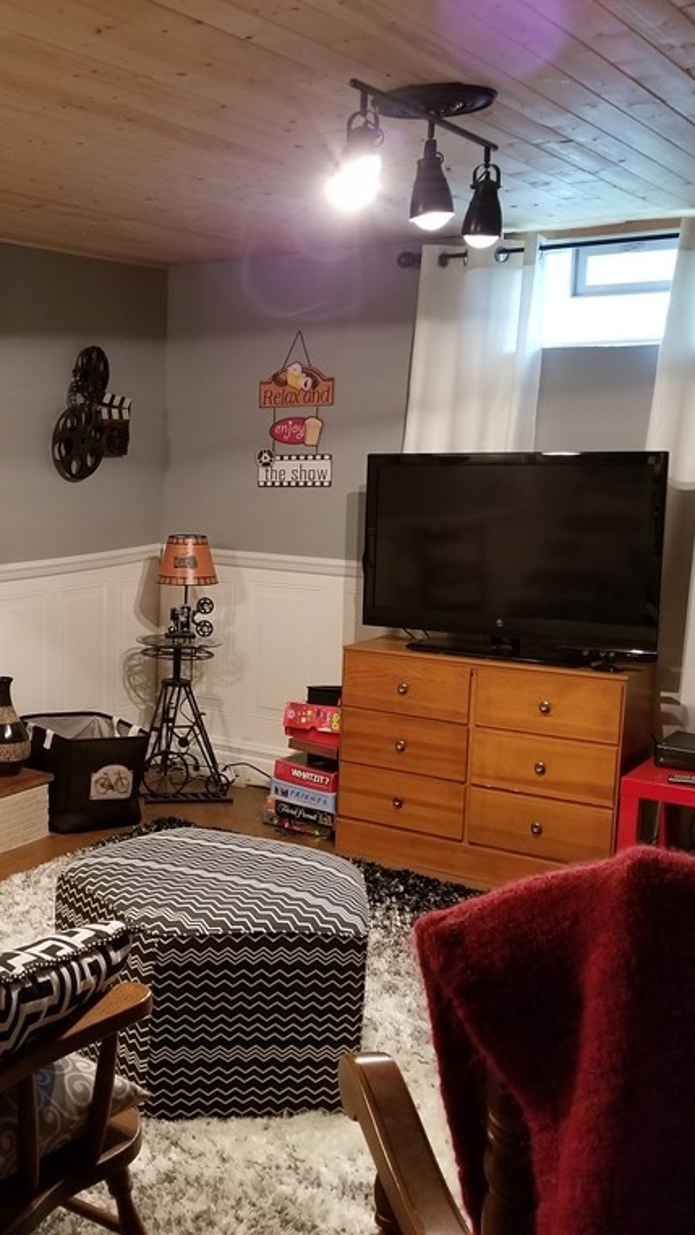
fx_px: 1245
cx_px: -23
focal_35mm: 38
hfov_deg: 28.9
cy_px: 615
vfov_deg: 52.8
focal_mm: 4.25
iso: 200
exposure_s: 1/10
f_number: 1.7
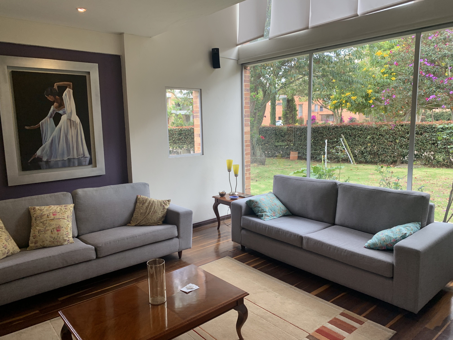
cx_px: 226
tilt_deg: -10.8
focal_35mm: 26
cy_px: 170
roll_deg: -0.5
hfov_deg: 67.3
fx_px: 340
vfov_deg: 53.1
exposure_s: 1/120
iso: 40
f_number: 1.8
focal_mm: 4.25
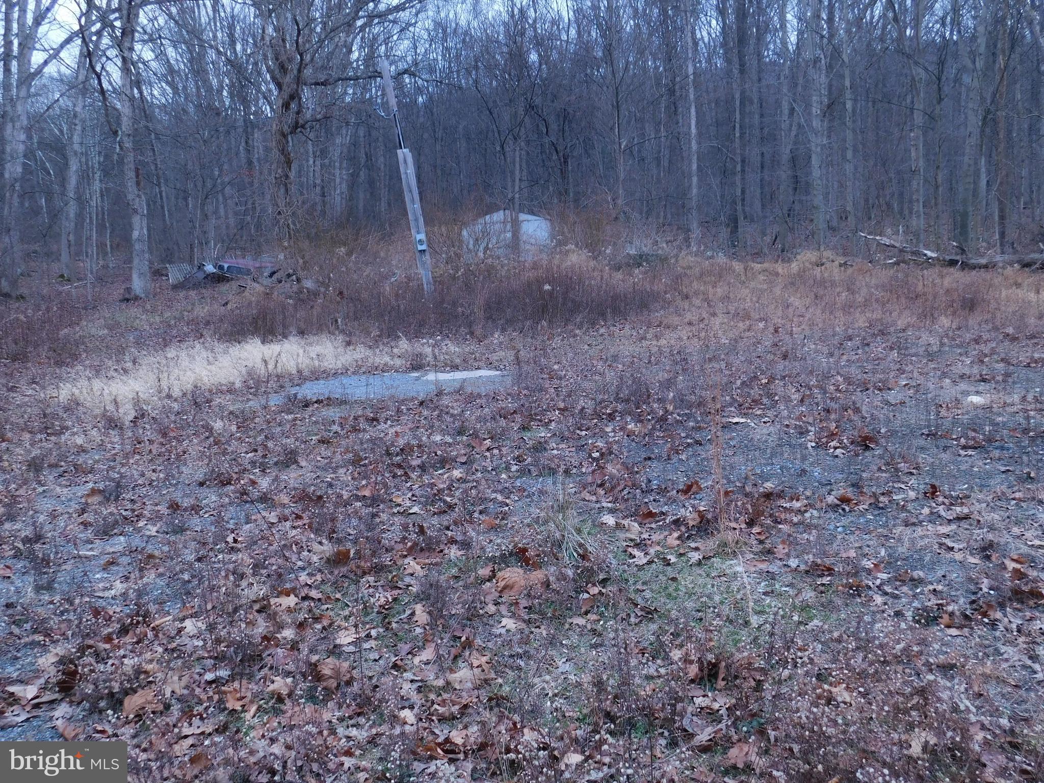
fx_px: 905
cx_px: 522
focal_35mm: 30
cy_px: 392
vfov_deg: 46.8
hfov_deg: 60.0
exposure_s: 1/60
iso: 125
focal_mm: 5.3
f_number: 3.2
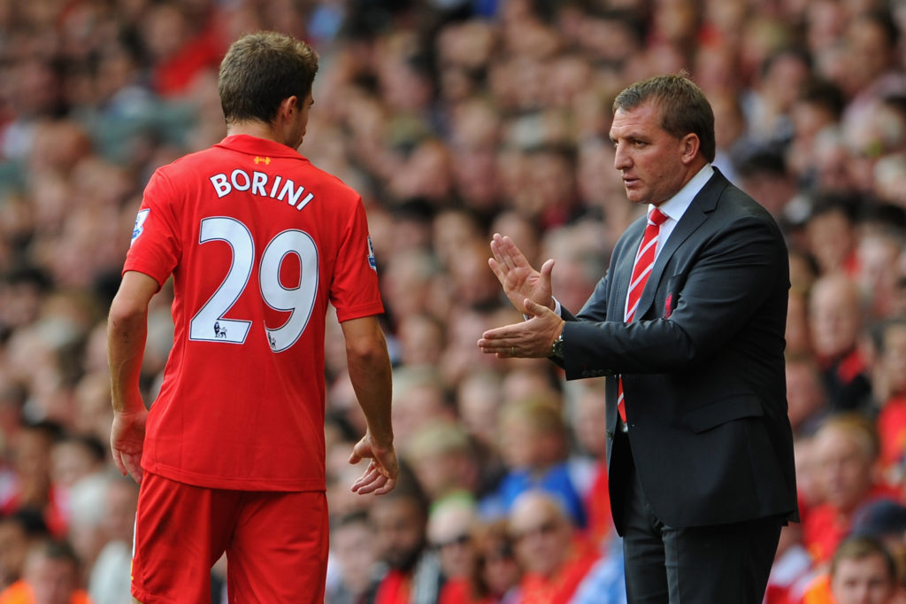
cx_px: 453
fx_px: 10063
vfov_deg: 3.4
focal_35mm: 400
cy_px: 302
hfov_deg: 5.2
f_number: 3.2
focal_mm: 400
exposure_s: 1/1000
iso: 400
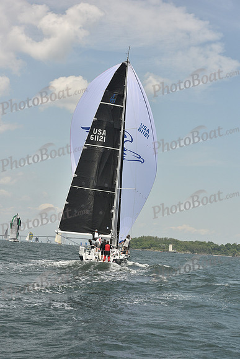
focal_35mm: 70
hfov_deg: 19.5
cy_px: 180
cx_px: 120
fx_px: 700
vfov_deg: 28.8
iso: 400
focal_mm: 70
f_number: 10
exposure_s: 1/1250
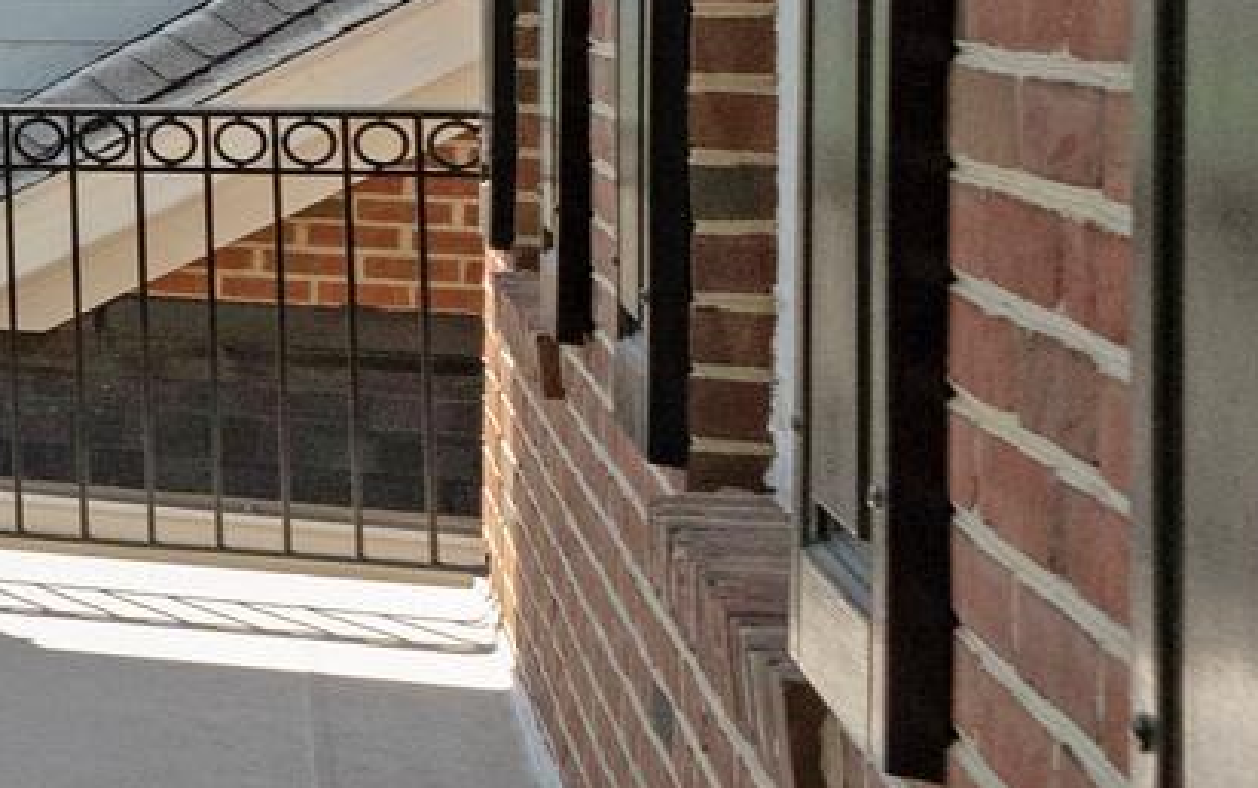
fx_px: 2779
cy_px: -127
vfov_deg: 15.6
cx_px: -1837
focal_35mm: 81
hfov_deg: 14.6
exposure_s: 1/1000
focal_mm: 16
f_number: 7.1
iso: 1250
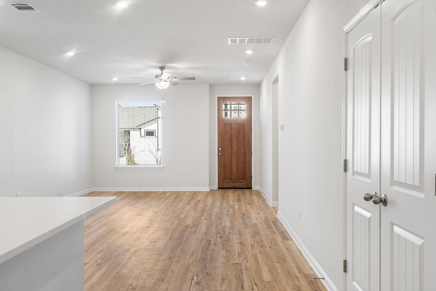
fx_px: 363
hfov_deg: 61.9
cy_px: 146
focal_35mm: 30
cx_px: 218
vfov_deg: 43.6
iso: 320
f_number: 7.1
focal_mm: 30
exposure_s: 1/80
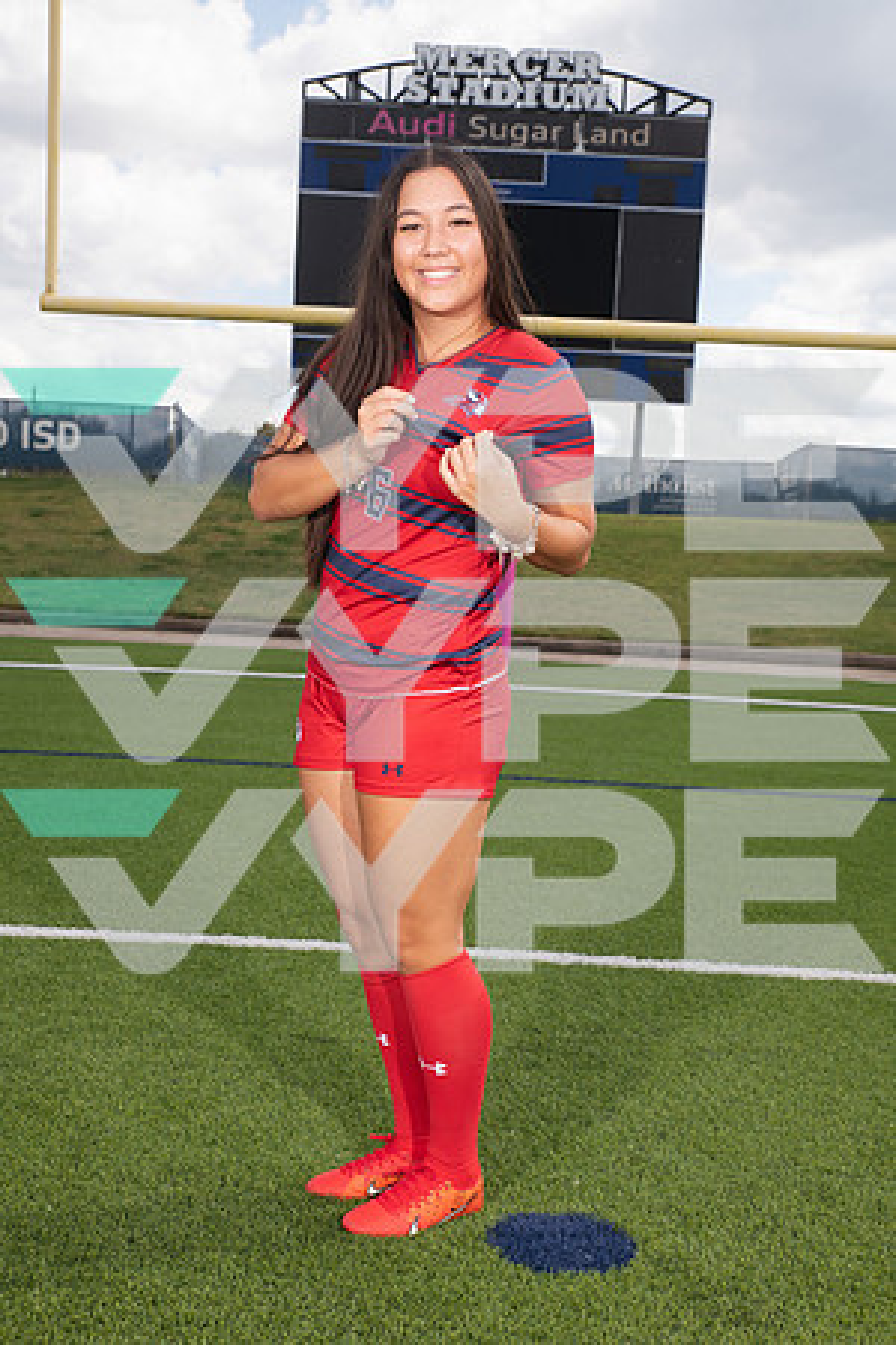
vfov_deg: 42.7
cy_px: 672
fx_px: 1717
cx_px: 448
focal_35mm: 46
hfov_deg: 29.2
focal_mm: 46
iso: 125
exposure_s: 1/400
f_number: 7.1
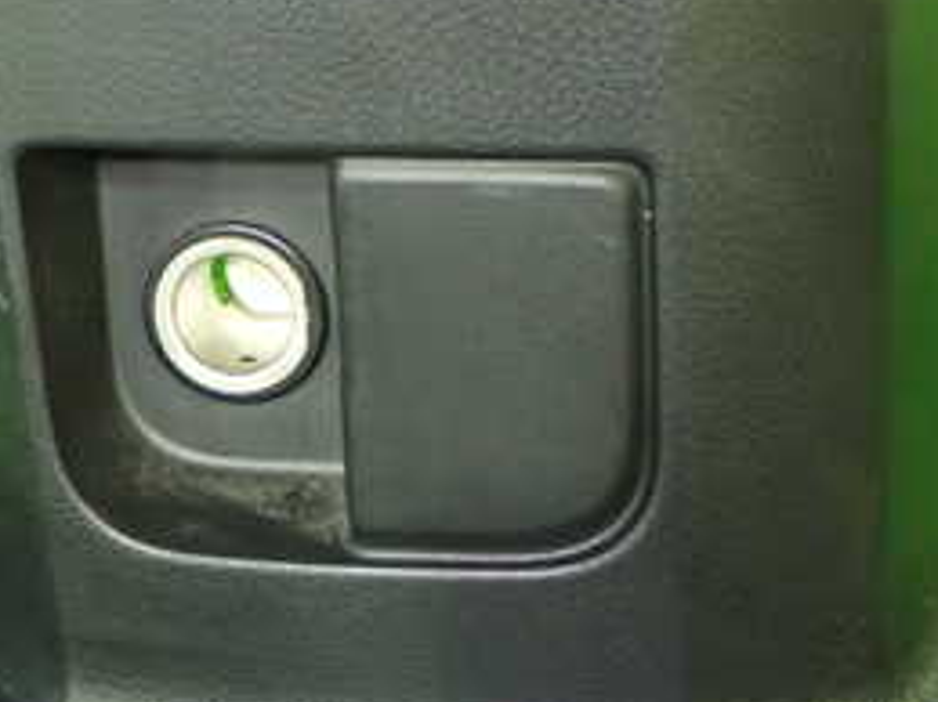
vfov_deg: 16.7
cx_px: 272
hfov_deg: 22.1
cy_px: 210
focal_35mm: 88
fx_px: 2383
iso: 800
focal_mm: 6.83
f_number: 2.7
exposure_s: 1/15
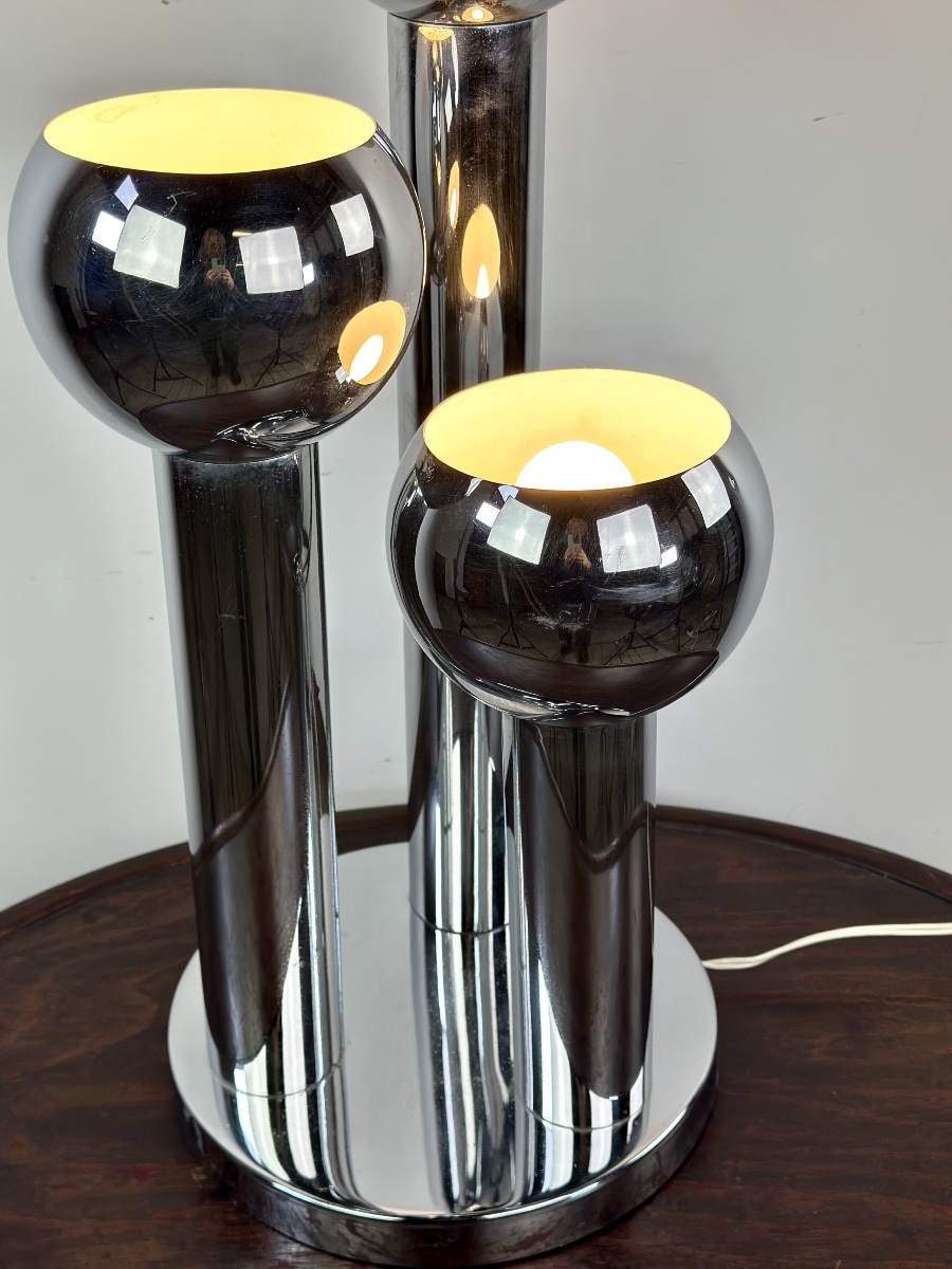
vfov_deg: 39.7
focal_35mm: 48
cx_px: 476
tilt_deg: -29.1
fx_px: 1760
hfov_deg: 30.3
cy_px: 634
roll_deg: +1.5
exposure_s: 1/469
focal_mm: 6.86
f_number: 1.78
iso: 80
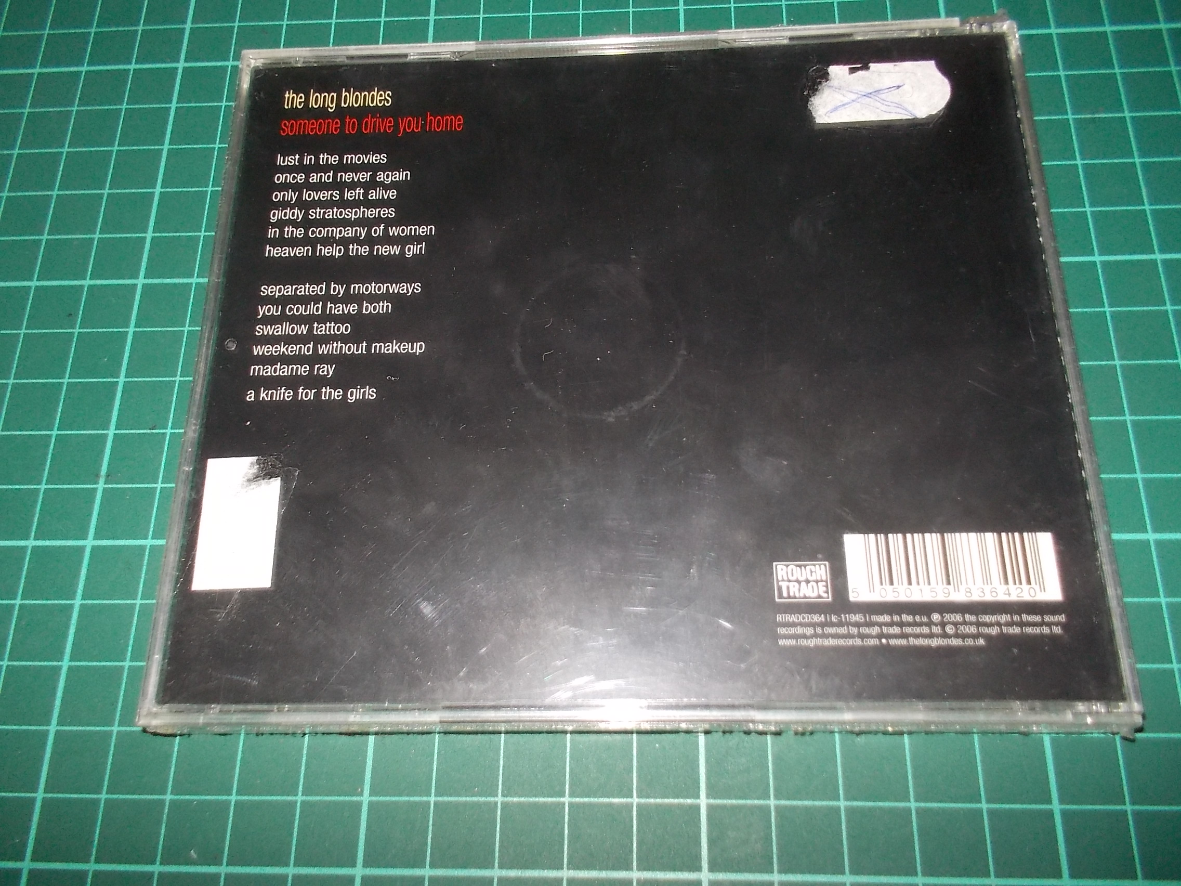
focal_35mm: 29
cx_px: 590
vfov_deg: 48.2
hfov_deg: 61.7
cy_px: 443
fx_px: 989
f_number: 3.3
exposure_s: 1/30
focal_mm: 4.1
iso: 200
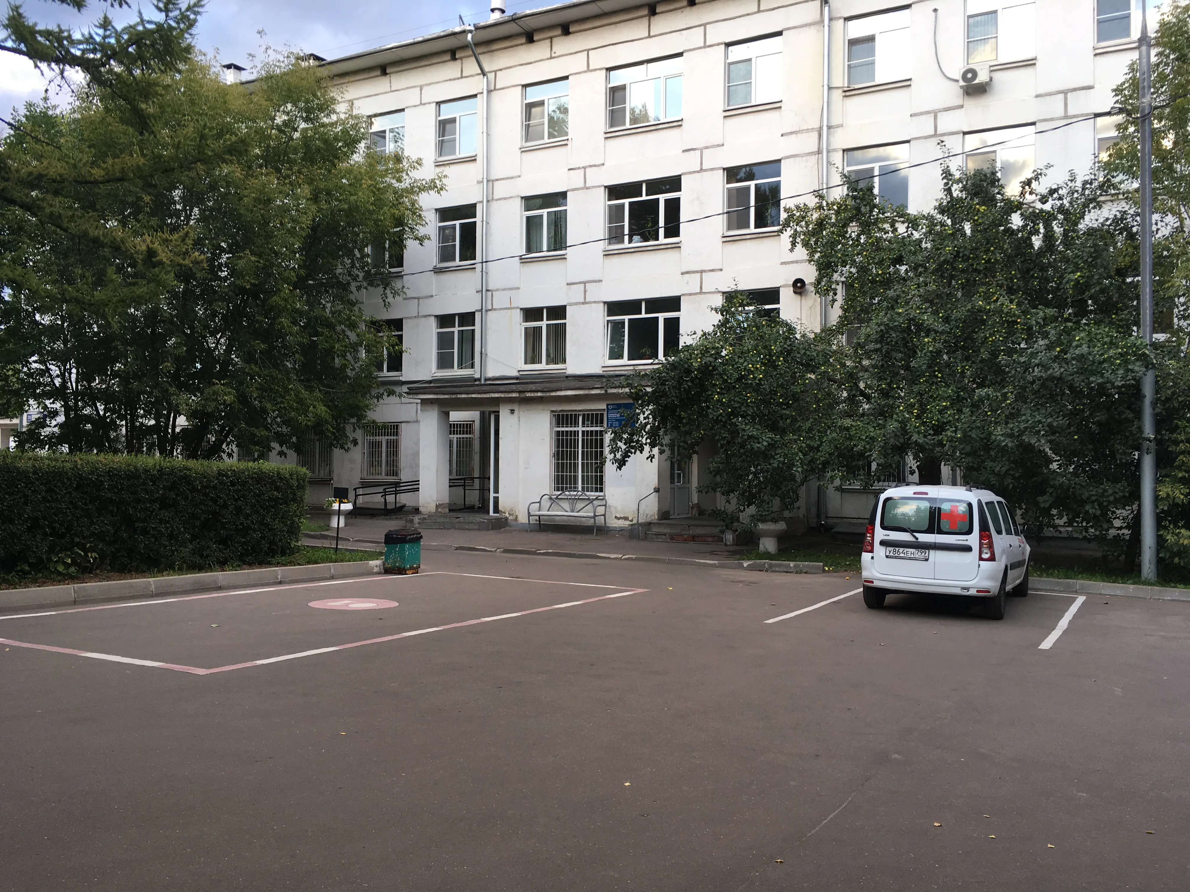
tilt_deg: +0.6
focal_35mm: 29
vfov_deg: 48.2
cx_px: 595
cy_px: 446
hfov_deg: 61.7
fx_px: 997
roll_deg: -1.1
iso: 25
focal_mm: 4.15
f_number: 2.2
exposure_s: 1/125
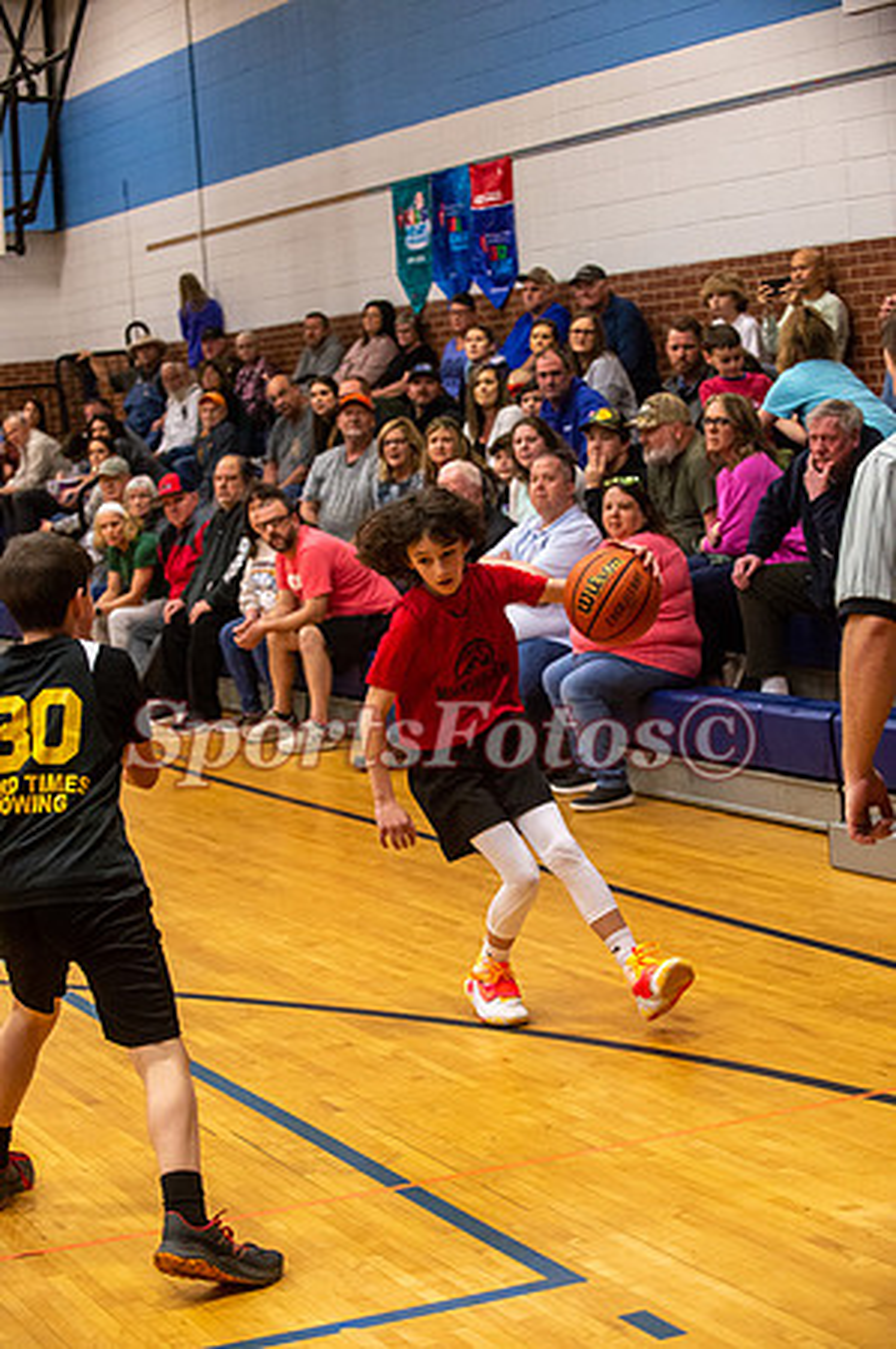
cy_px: 674
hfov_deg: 18.1
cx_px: 448
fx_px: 2806
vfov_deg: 27.0
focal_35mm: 75
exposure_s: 1/500
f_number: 4
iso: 5000
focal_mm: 75
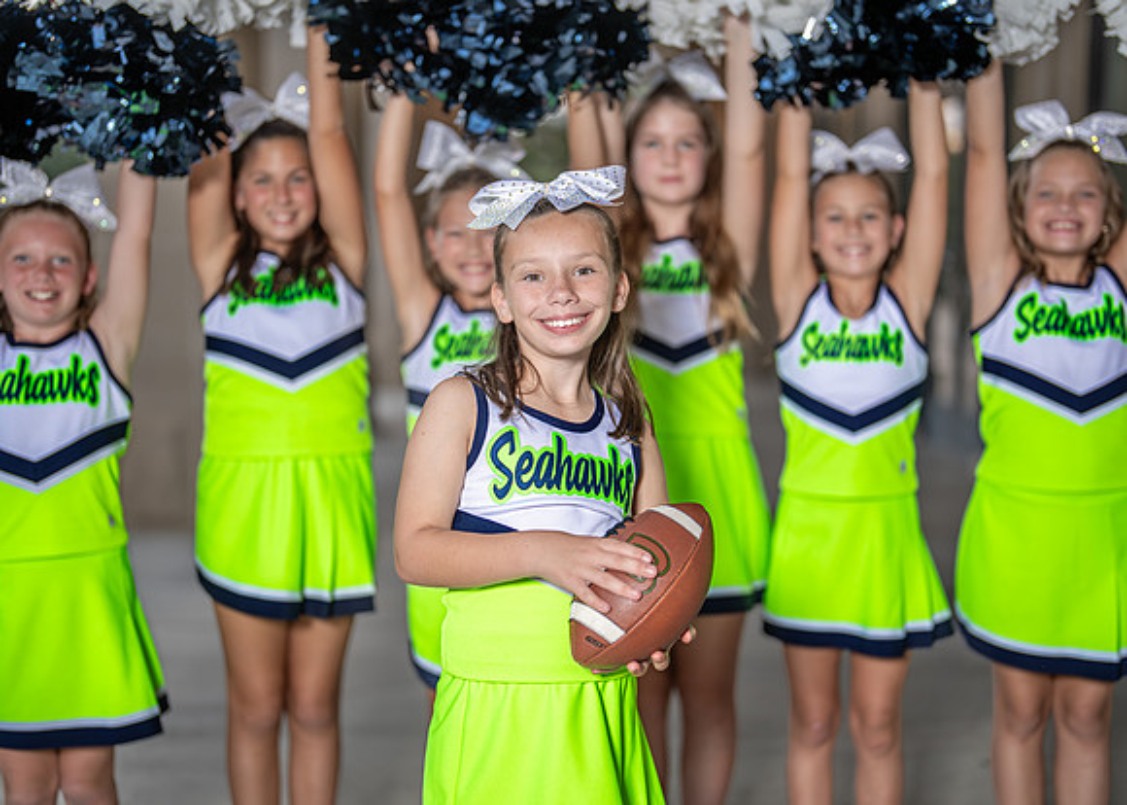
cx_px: 558
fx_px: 1752
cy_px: 394
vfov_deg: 25.9
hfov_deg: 35.7
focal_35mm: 55
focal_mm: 50
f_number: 1.2
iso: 100
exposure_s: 1/400
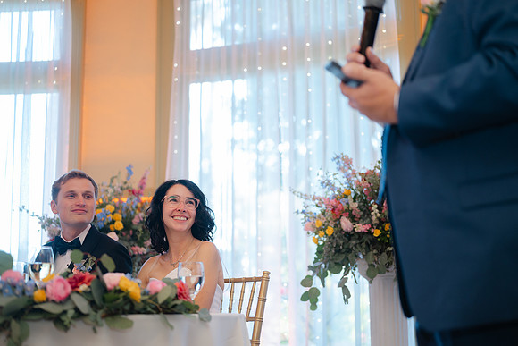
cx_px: 259
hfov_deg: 39.6
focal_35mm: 50
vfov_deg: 27.0
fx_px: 720
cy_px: 173
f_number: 1.8
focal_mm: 50
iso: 320
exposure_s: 1/100
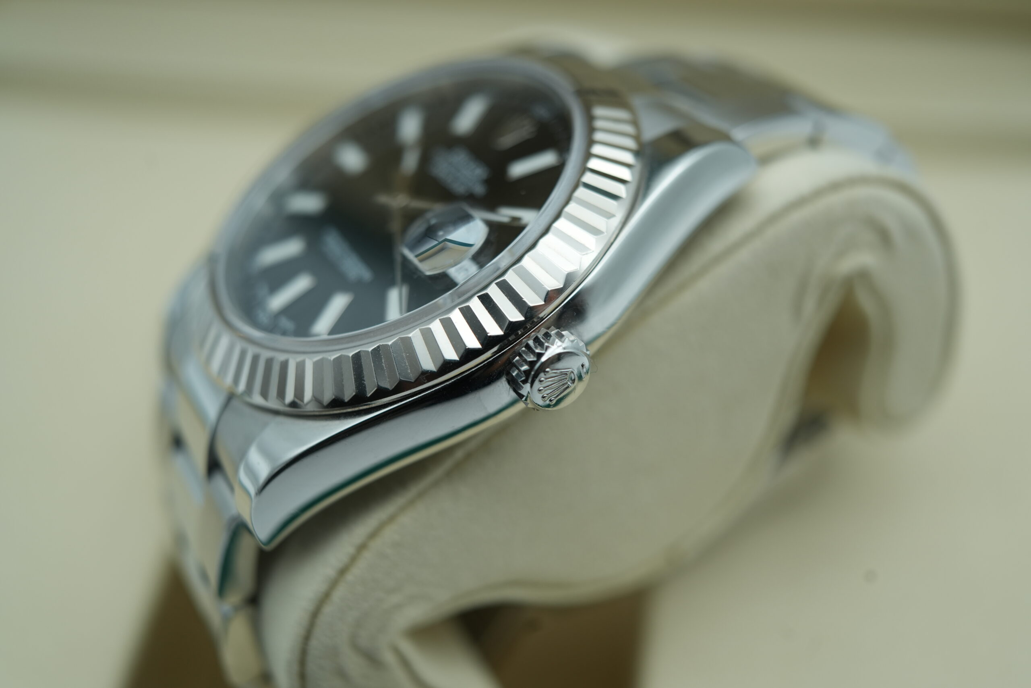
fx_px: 1002
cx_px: 516
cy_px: 344
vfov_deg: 37.9
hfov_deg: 54.4
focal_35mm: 35
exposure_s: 1/250
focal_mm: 35
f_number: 5
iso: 400
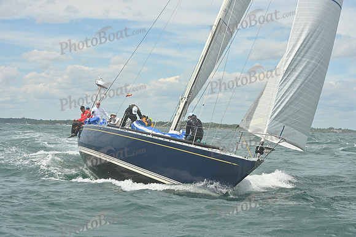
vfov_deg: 19.5
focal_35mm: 70
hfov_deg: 28.8
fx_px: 692
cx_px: 178
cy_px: 118
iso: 320
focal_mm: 70
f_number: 10
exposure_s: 1/1250
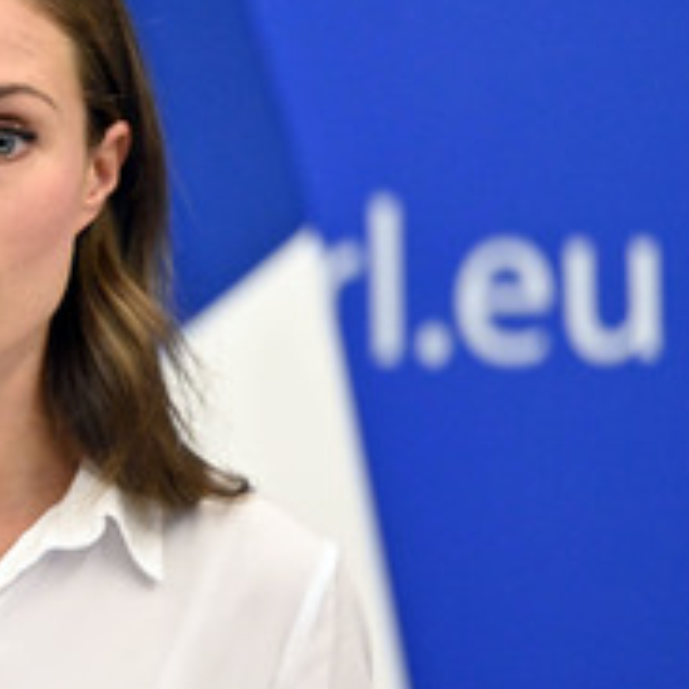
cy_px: 403
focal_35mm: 418
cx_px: -92
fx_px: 9413
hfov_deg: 4.2
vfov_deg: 4.2
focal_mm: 200
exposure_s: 1/800
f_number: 2.8
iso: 5000
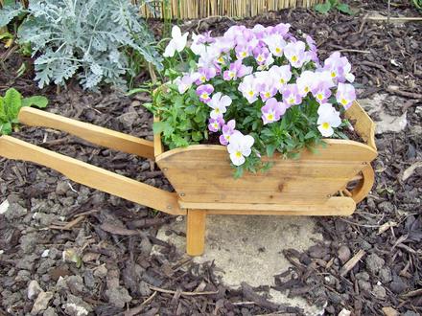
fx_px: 439
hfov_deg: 51.4
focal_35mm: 36
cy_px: 158
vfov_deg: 39.7
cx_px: 211
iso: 80
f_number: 2.7
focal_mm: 6
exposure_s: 1/232
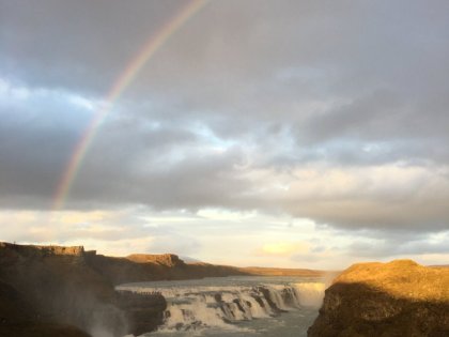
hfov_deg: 61.7
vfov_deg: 48.2
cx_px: 224
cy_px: 168
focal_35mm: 29
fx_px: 376
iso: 25
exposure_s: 1/150
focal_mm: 4.15
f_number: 2.2
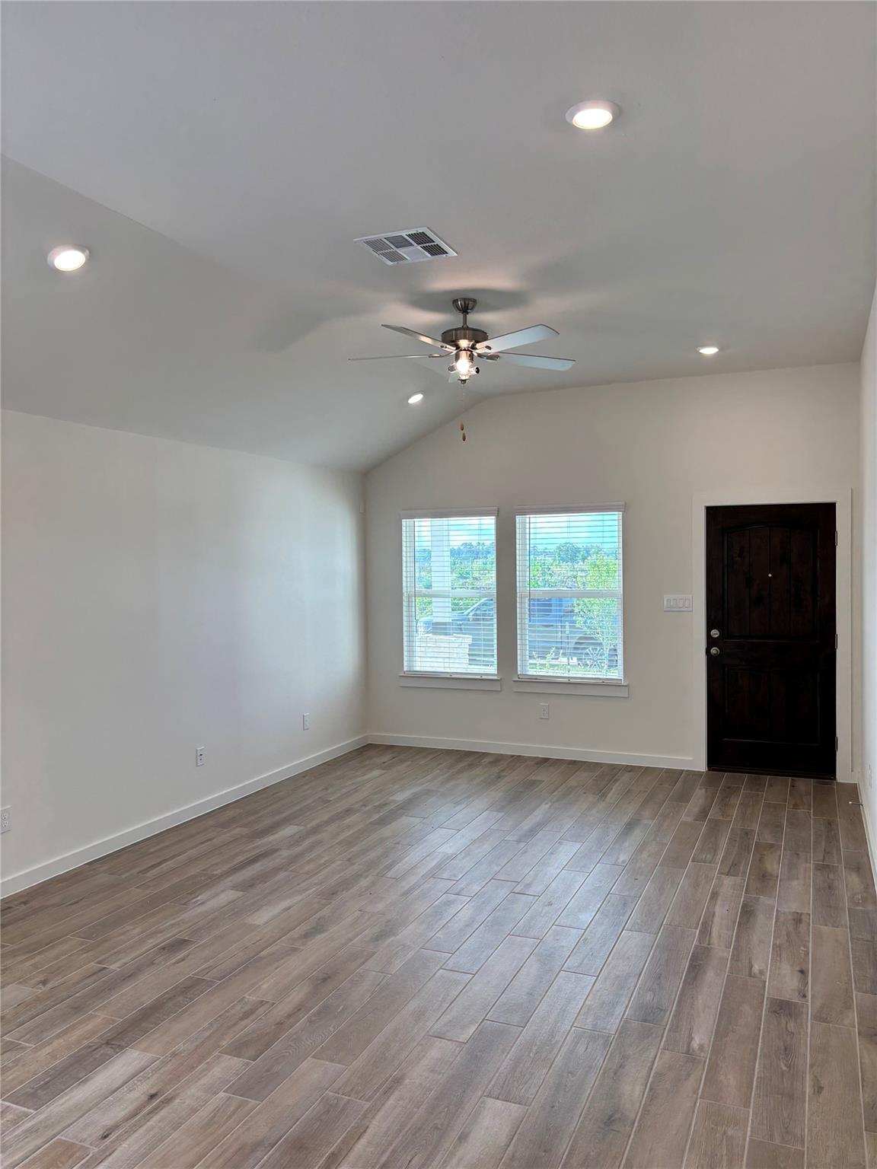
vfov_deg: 67.3
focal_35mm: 26
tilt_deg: +0.8
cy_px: 584
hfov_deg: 53.1
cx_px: 438
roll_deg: -1.0
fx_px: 878
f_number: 1.6
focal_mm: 5.96
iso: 50
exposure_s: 1/161
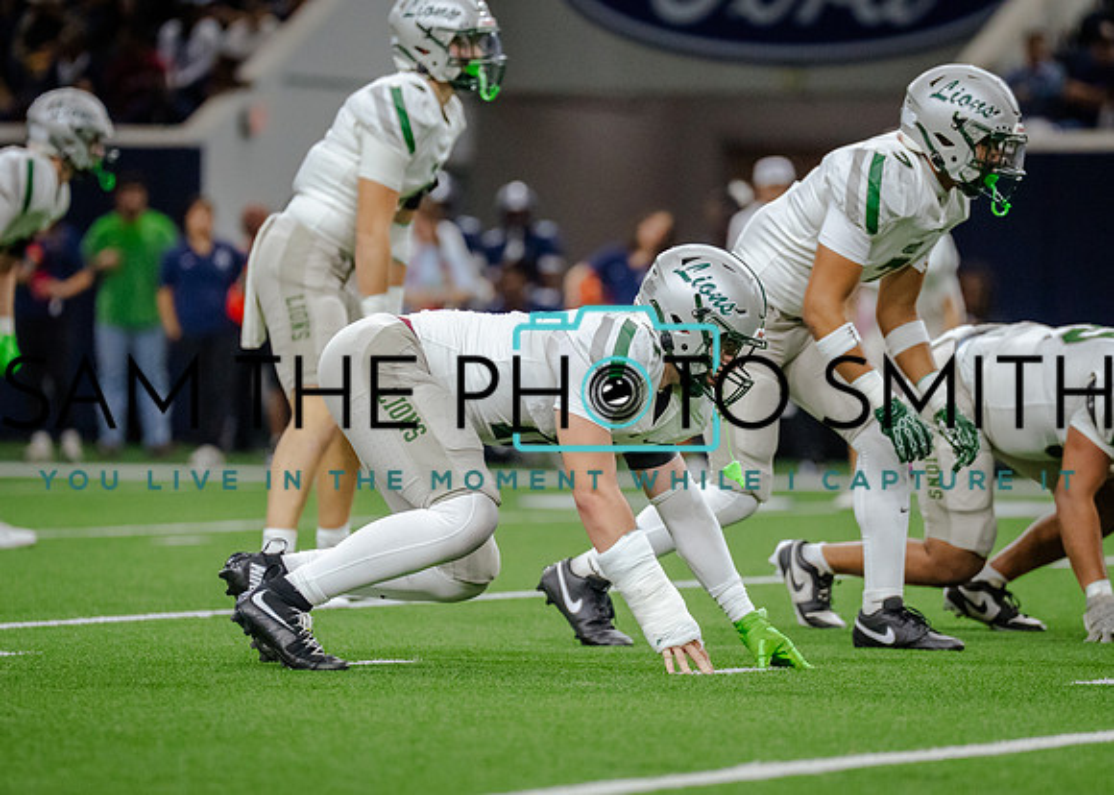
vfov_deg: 4.5
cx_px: 609
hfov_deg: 6.3
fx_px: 10089
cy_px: 361
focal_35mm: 319
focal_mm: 200
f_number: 2.8
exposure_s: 1/1250
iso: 3200
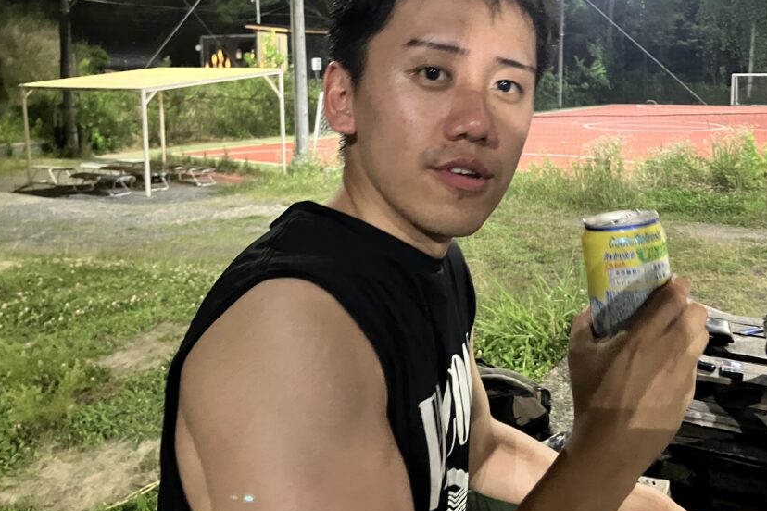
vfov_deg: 36.7
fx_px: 767
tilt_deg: -9.9
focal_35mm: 36
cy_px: 198
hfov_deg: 53.0
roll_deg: -1.0
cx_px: 424
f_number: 1.8
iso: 640
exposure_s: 1/26
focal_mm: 3.99
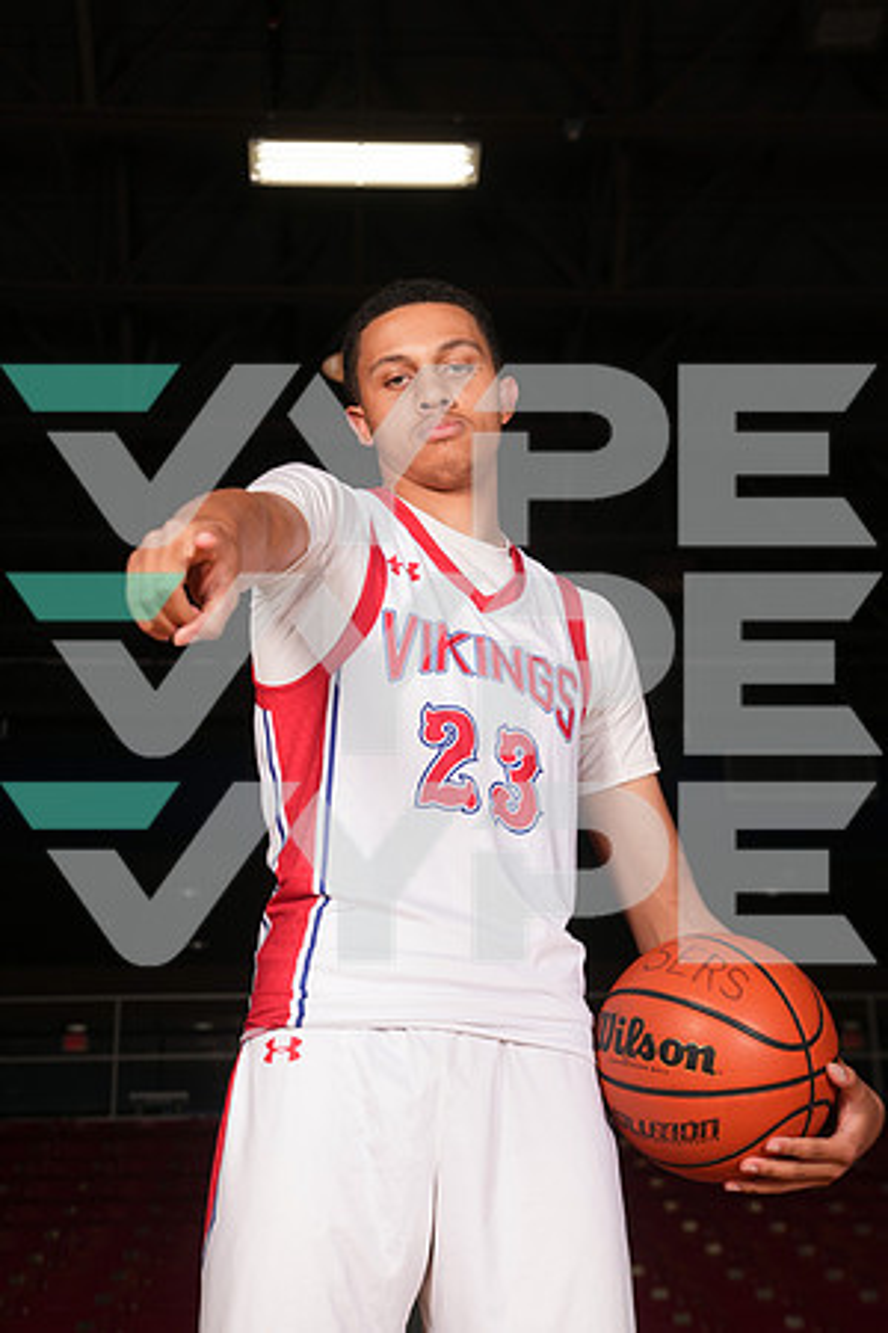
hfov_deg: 19.5
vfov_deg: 28.8
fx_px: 2590
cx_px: 444
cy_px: 666
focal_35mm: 70
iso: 400
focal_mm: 70
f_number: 8
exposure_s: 1/200
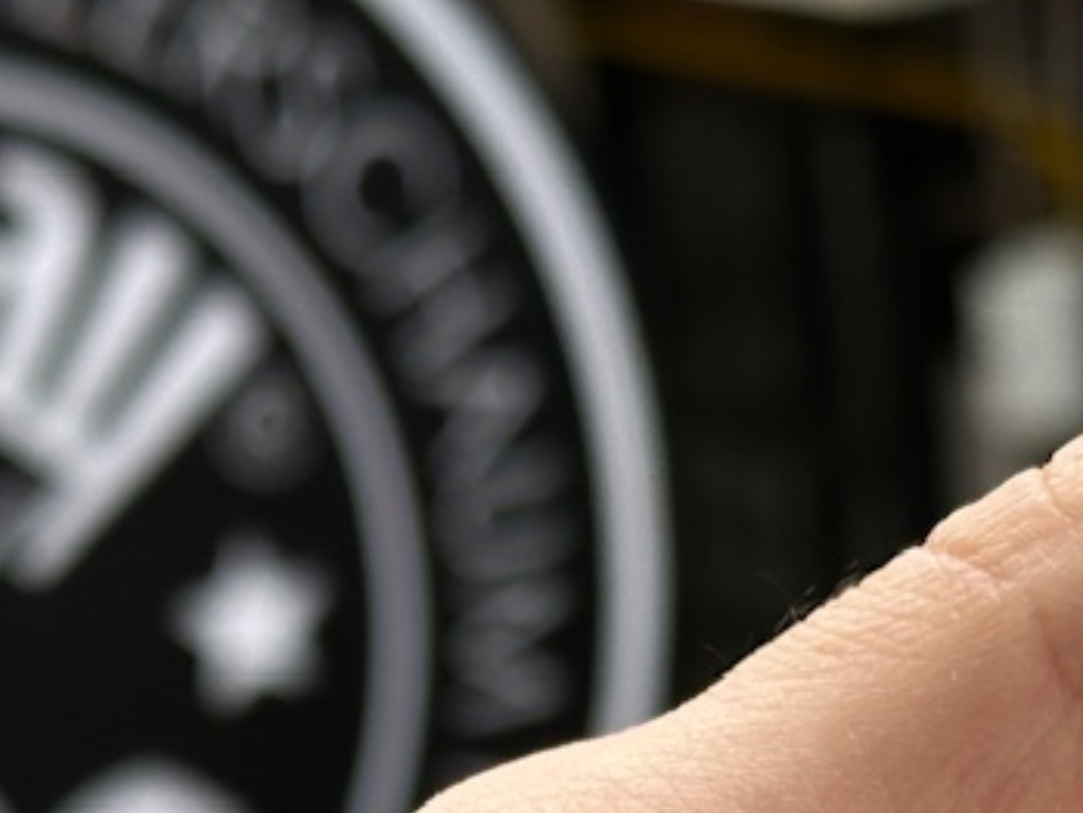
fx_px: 5508
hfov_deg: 11.2
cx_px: 506
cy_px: 1297
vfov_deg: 8.2
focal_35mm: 176
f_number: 1.78
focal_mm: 6.86
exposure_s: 1/623
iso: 64
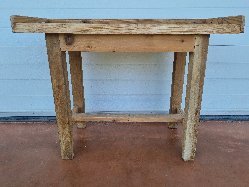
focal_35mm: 27
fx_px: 194
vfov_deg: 51.4
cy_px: 93
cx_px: 126
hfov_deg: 65.3
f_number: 1.8
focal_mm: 5.4
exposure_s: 1/301
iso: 50
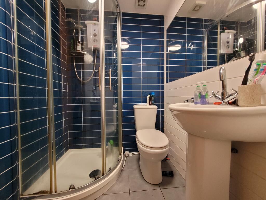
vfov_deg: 89.9
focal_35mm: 13
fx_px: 100
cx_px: 133
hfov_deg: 106.2
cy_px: 100
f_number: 2.2
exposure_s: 1/33
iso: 500
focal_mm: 1.74
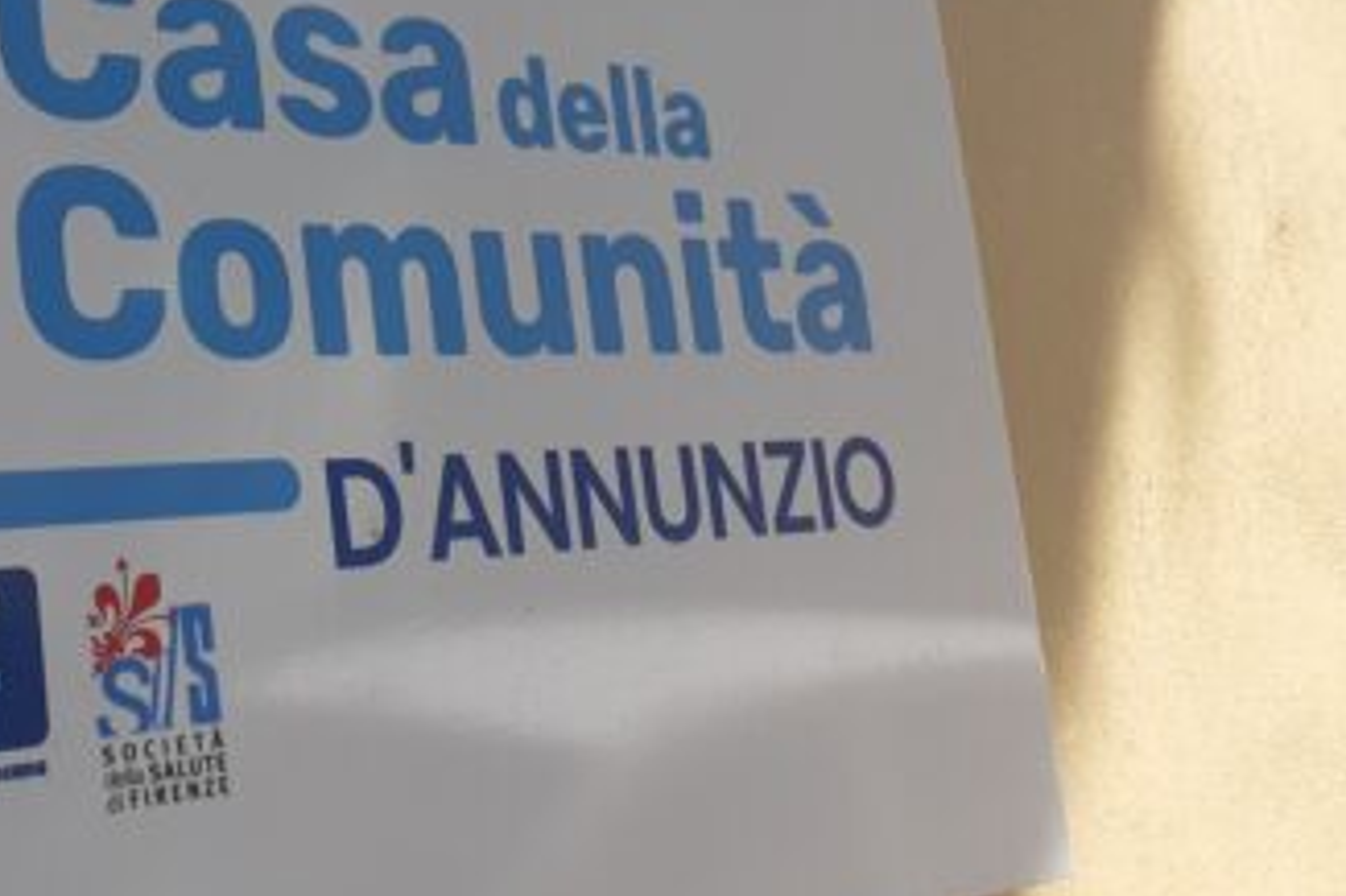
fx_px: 2242
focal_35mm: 60
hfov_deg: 32.3
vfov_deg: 22.4
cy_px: 231
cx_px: 227
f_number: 1.9
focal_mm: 3.6
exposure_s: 1/868
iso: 40
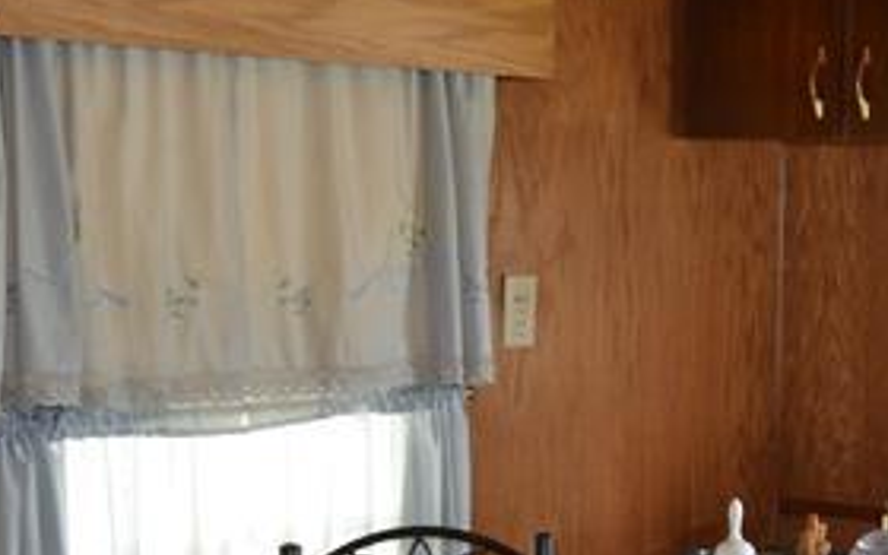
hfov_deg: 22.5
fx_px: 2153
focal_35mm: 89
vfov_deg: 14.5
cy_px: 545
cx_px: 866
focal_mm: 15
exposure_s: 1/125
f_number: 4
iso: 400
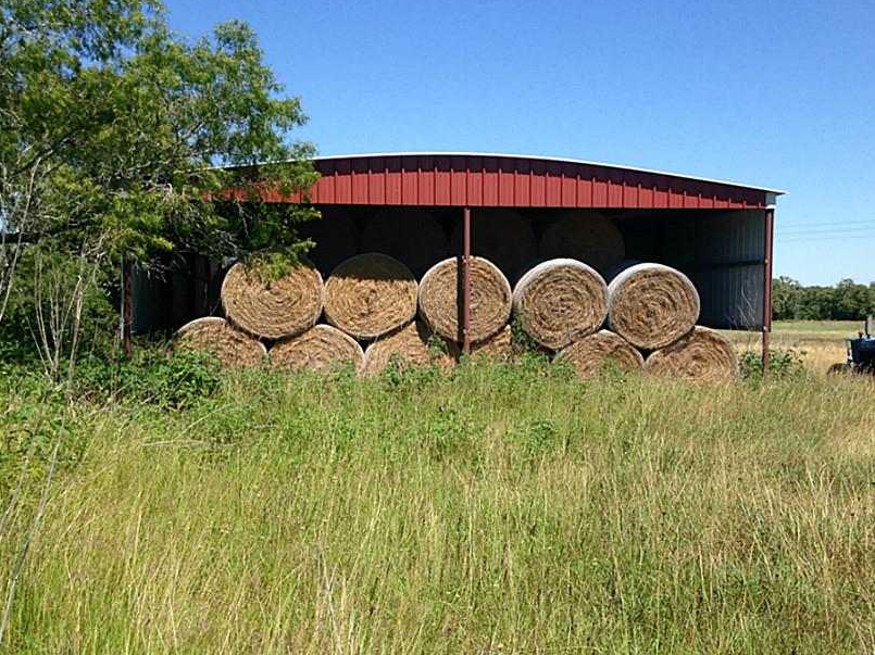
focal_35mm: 42
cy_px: 342
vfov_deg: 34.3
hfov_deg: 44.7
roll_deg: +2.0
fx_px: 1061
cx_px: 486
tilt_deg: -4.7
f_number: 2.4
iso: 50
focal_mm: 4.12
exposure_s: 1/1178
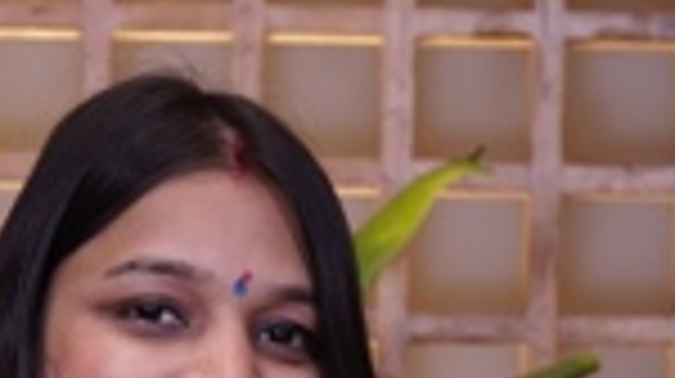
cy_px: 918
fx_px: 4094
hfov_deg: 9.4
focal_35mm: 229
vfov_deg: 5.1
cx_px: 169
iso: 1000
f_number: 6.3
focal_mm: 49
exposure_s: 1/125
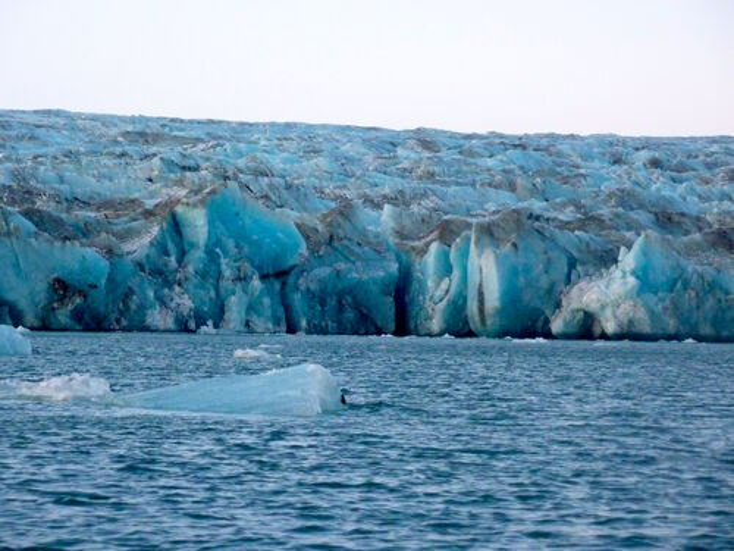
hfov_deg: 15.4
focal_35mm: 128
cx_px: 367
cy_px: 276
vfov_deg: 11.6
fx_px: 2714
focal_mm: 21
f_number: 4.4
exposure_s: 1/320
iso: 800
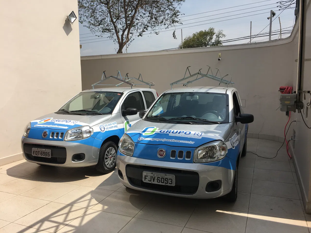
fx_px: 261
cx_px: 156
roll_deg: +0.1
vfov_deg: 48.2
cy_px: 116
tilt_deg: -6.7
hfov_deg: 61.7
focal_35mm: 29
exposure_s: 1/1789
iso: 25
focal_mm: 4.15
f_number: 2.2
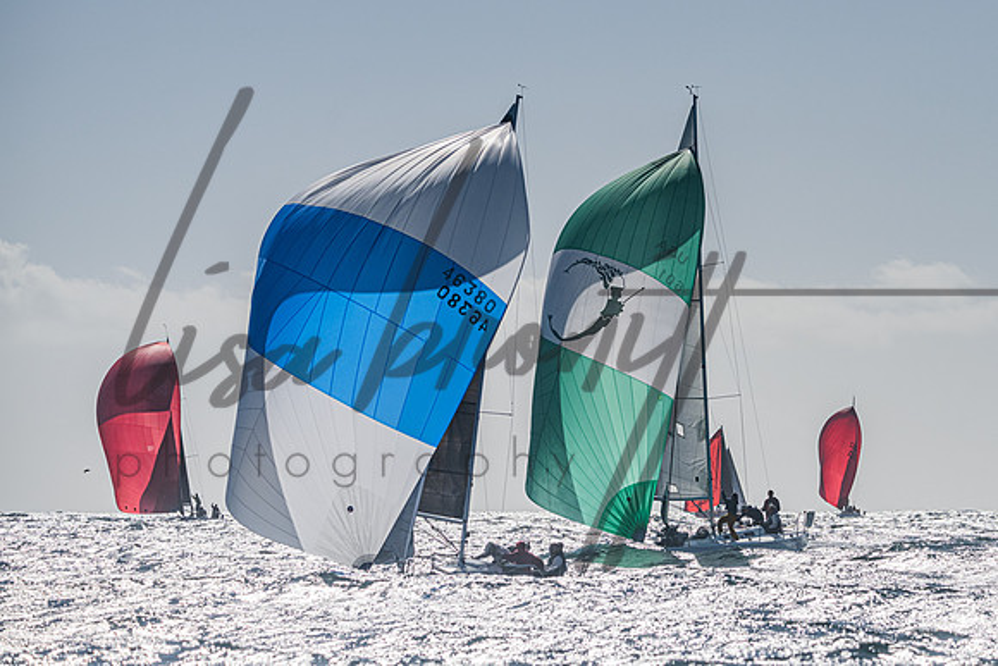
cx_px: 680
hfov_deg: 9.1
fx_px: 6267
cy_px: 239
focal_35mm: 226
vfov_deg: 6.1
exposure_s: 1/8000
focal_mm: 165
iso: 320
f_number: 6.3
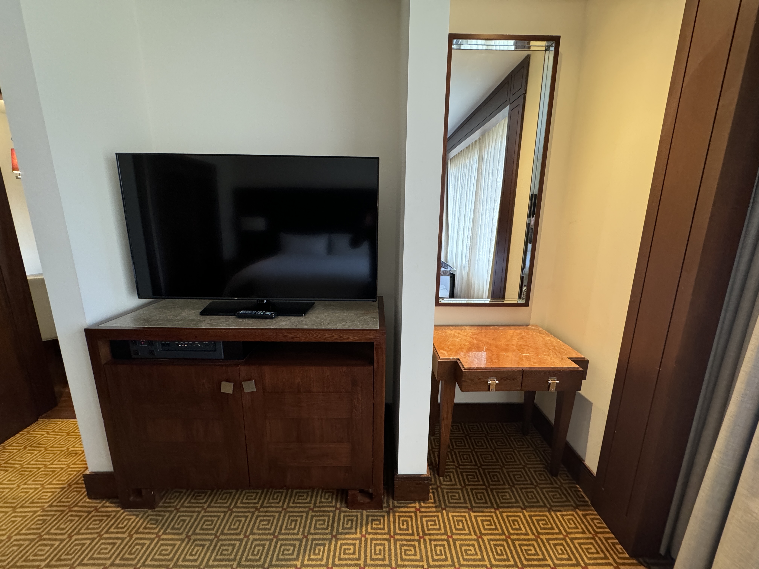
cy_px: 284
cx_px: 380
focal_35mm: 14
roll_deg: -1.0
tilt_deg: -12.1
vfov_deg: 85.7
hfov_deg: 102.1
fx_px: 307
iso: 320
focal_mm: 2.22
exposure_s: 1/60
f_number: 2.2
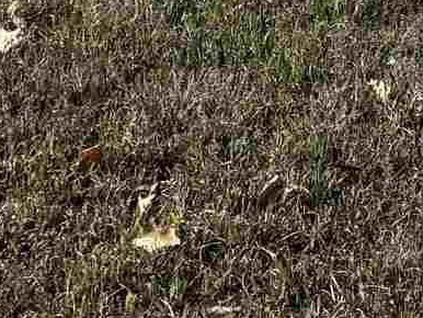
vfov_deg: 7.2
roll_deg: -0.6
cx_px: 1169
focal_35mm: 191
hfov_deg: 8.9
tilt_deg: -4.6
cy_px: -496
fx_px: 2335
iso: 80
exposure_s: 1/3802
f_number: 1.78
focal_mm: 6.86
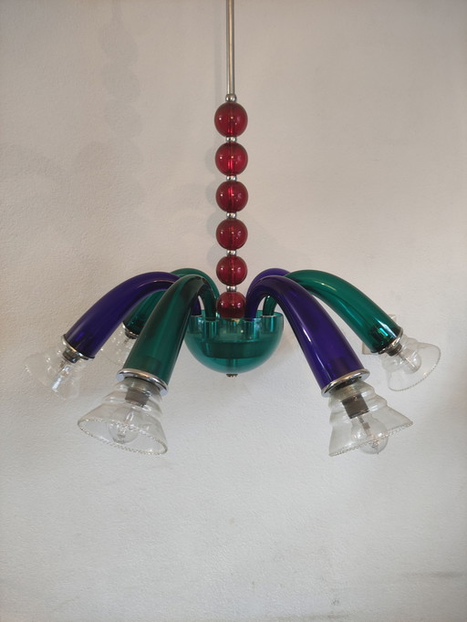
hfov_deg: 54.9
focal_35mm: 25
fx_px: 449
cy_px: 311
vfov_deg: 69.4
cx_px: 234
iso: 710
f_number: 1.89
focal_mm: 5.43
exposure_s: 1/33
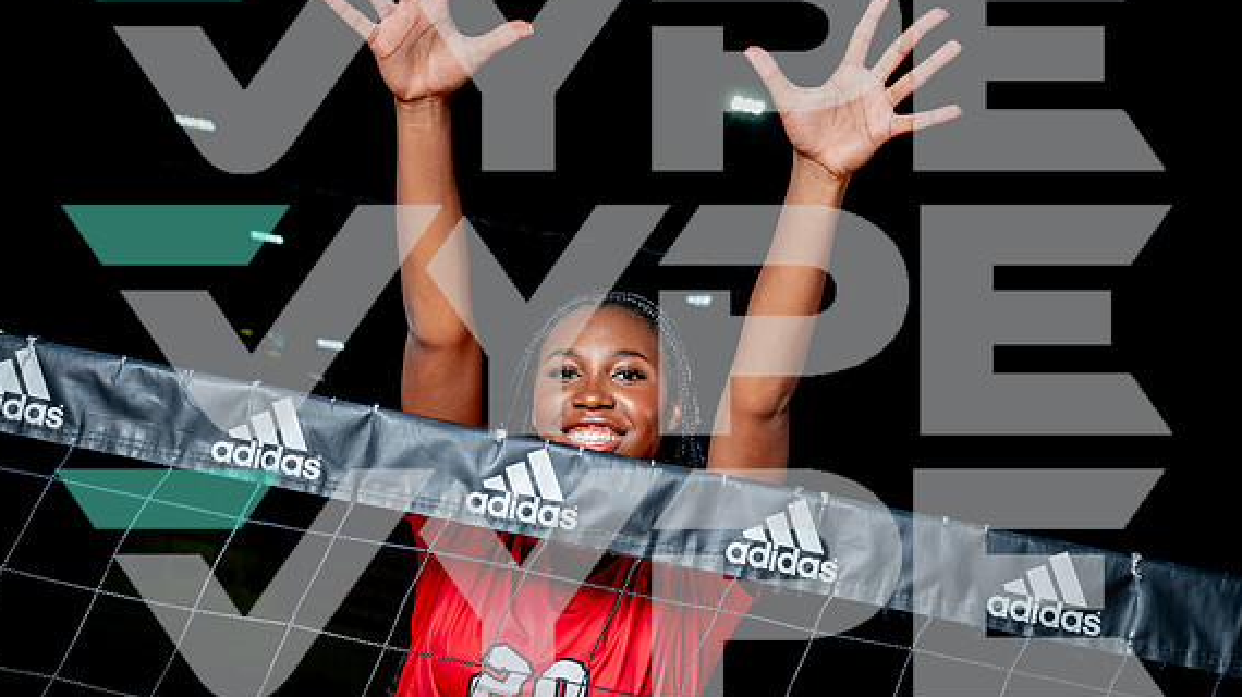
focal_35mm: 64
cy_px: 321
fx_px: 2107
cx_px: 617
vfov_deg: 18.8
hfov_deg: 32.8
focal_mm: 60
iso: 250
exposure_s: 1/250
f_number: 8
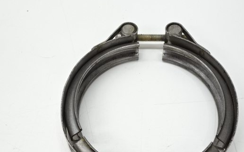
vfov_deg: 25.6
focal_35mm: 50
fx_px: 332
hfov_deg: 40.3
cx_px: 136
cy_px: 103
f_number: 4
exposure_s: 1/40
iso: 125
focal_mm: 6.56
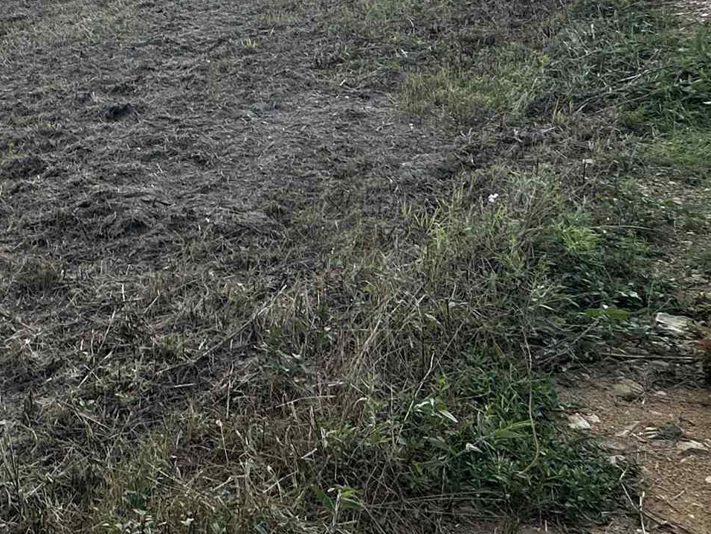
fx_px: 924
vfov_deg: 30.3
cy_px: 21
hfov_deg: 35.4
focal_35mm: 45
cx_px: -88
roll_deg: +7.5
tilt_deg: -8.0
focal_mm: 2.22
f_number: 2.2
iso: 40
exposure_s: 1/1276
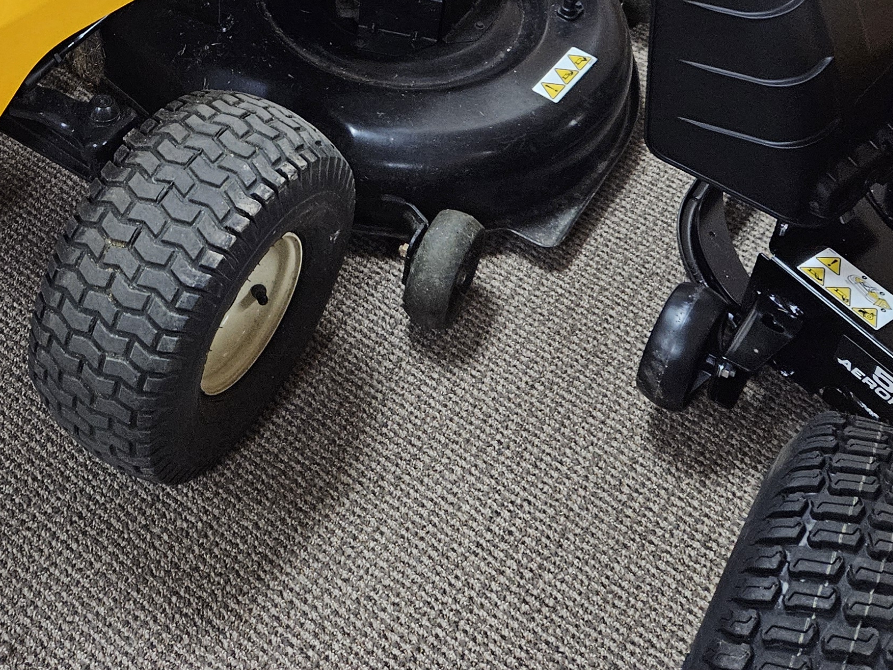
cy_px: -124
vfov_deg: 24.2
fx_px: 1419
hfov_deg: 33.9
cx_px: 174
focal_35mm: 55
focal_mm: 5.4
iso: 800
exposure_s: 1/120
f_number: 1.8
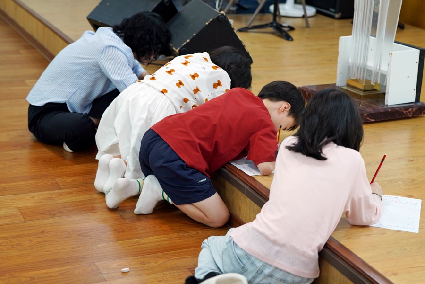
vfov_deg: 19.5
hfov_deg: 28.8
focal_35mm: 70
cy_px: 142
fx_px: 826
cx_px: 212
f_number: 4
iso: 1000
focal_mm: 70
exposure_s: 1/160
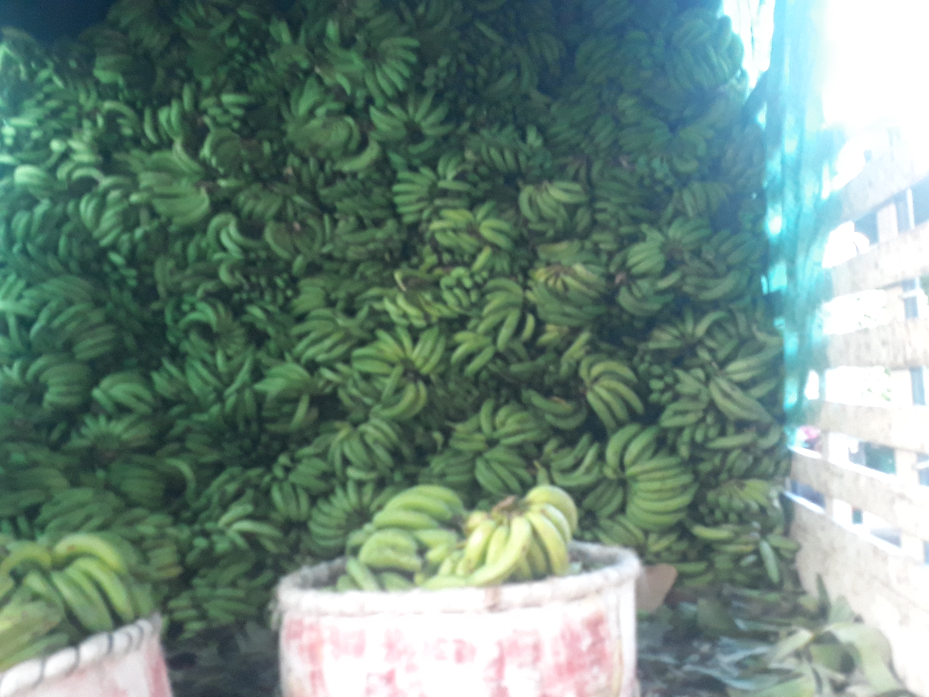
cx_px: 464
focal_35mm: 27
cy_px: 348
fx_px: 725
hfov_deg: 65.3
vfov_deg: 51.4
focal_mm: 3.6
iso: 250
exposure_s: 1/15
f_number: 1.9
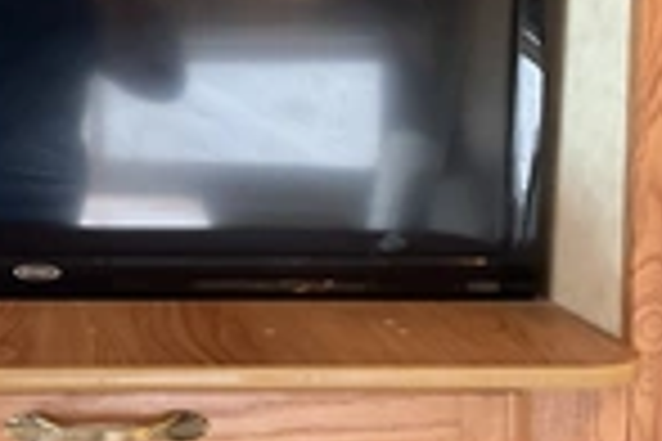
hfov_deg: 24.1
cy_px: 104
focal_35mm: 82
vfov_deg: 16.6
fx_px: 1508
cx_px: 77
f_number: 1.8
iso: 320
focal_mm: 3
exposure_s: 1/42
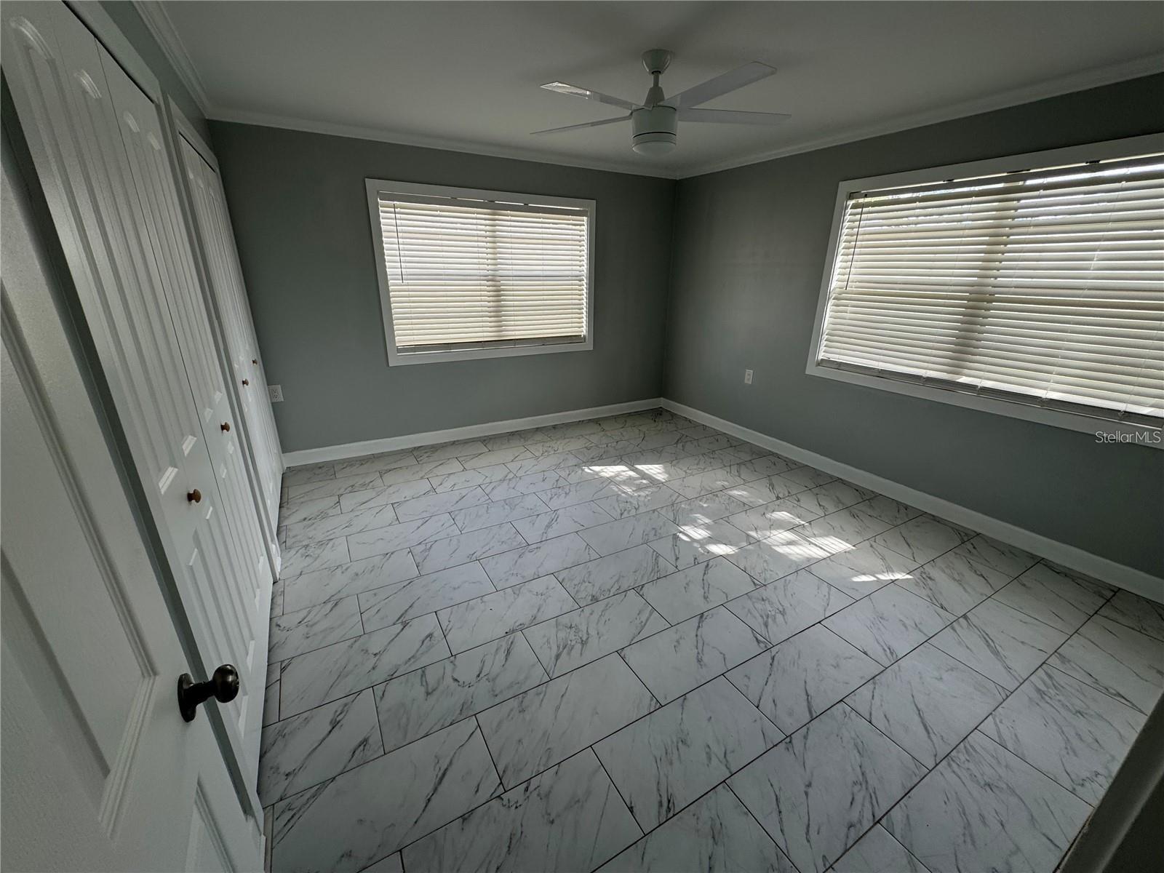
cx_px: 582
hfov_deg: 102.1
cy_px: 436
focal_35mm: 14
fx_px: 471
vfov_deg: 85.7
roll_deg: -0.4
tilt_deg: -19.4
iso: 40
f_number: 2.2
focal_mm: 2.22
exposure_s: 1/171
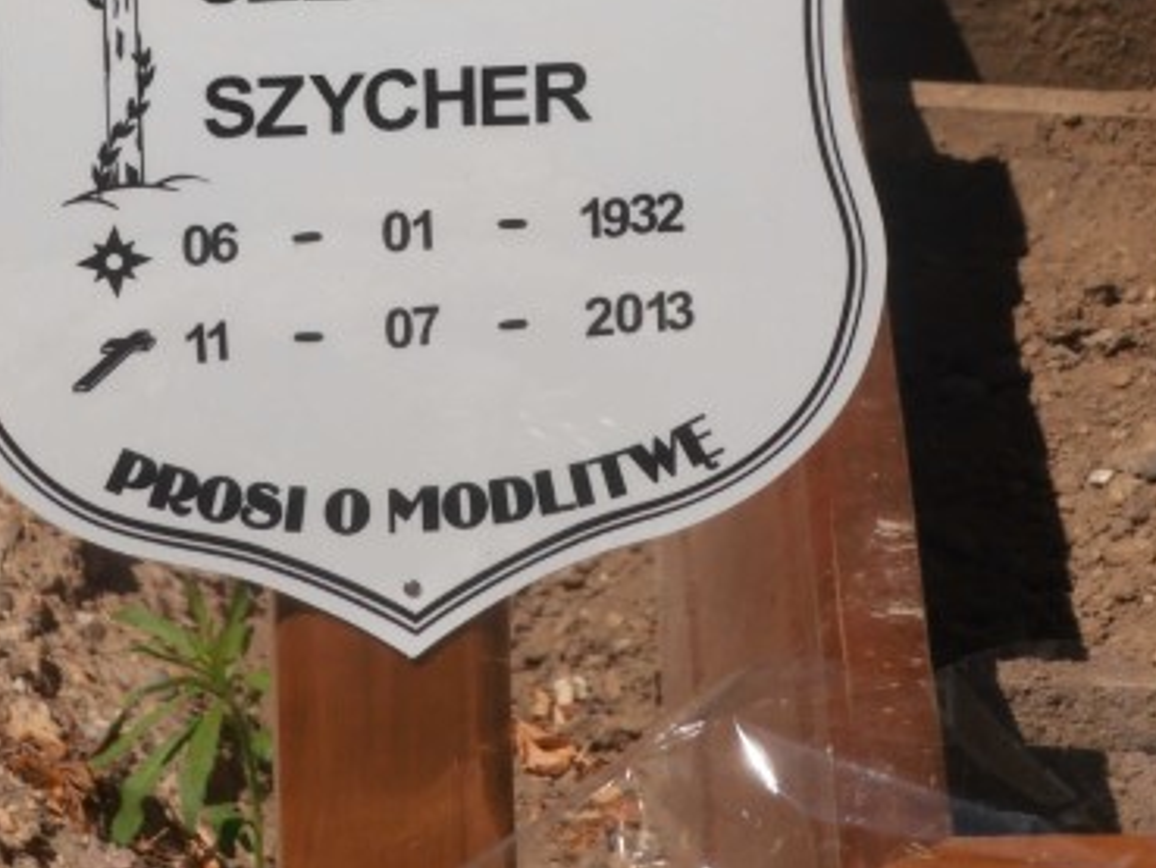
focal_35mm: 343
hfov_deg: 5.8
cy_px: 122
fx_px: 11458
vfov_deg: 4.3
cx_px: 520
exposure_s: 1/160
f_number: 15
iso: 80
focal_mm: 35.05
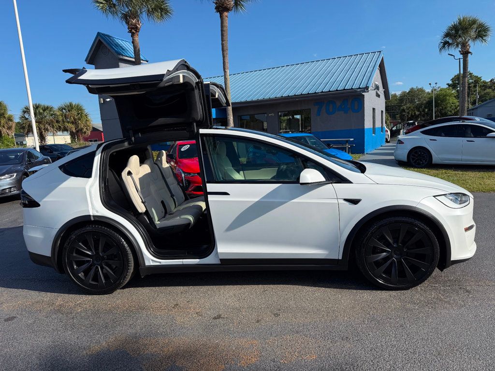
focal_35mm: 24
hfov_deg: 71.6
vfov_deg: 56.8
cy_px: 186
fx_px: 343
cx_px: 248
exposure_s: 1/4975
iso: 80
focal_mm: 6.76
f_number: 1.78
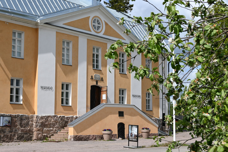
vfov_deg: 21.6
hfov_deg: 31.9
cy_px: 76
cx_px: 114
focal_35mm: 63
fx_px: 399
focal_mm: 42
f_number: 8
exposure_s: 1/500
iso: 100
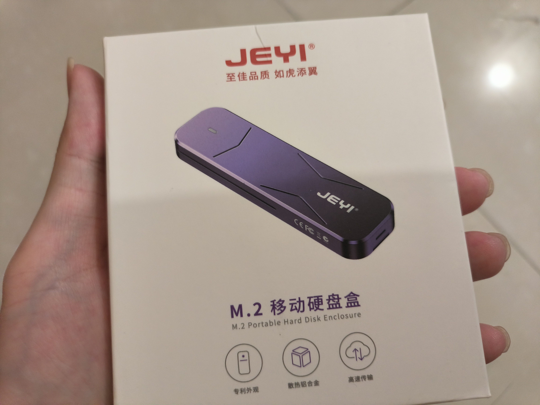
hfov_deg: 73.9
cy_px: 202
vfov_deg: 58.9
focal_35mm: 23
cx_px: 270
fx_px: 359
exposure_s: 1/30
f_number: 1.79
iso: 618
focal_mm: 4.69
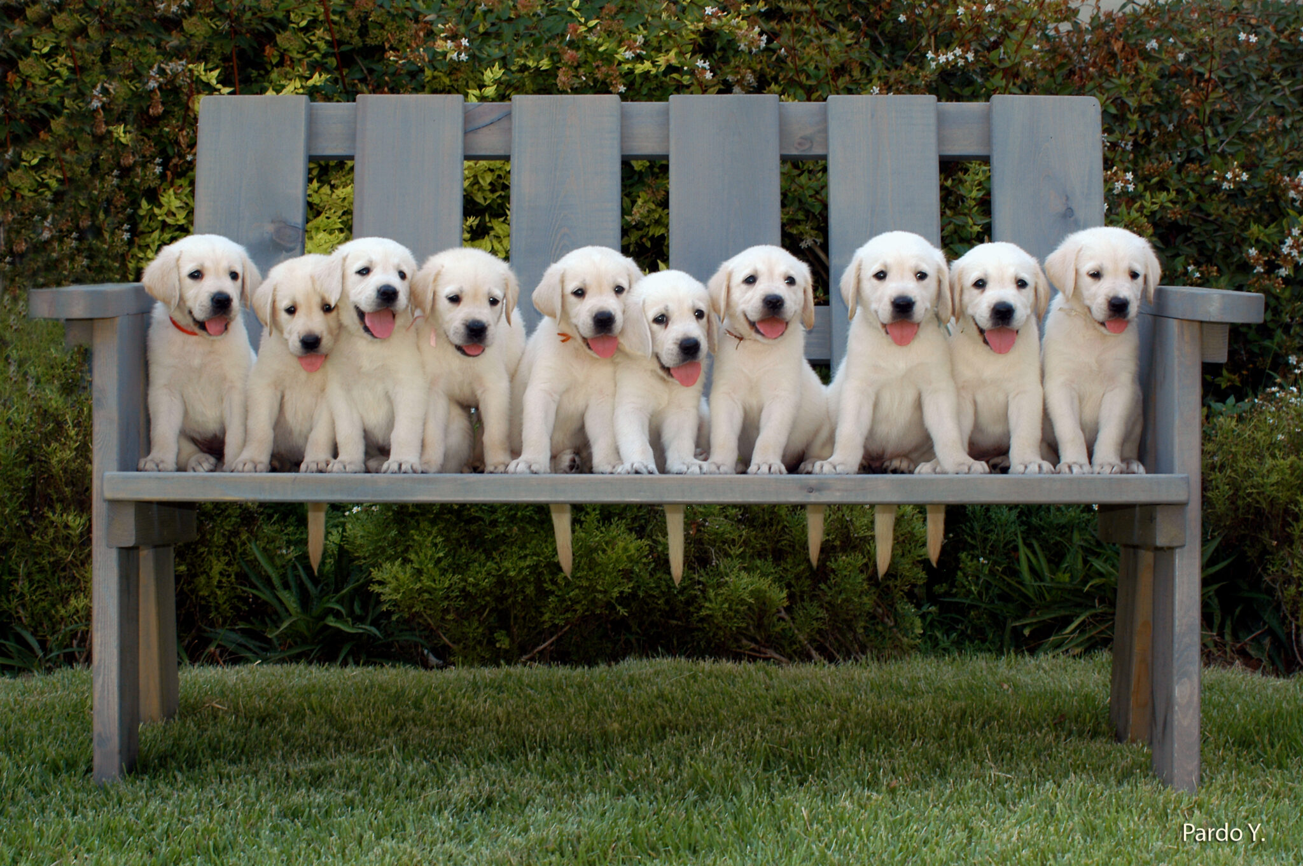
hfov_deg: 31.9
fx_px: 2278
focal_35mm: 63
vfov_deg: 21.5
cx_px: 652
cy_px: 433
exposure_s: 1/100
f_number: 10
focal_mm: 42
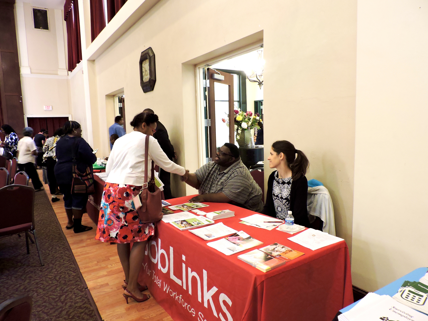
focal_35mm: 24
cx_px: 214
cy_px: 160
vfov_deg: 56.8
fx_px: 297
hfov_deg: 71.6
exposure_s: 1/30
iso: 400
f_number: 3
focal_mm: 4.3
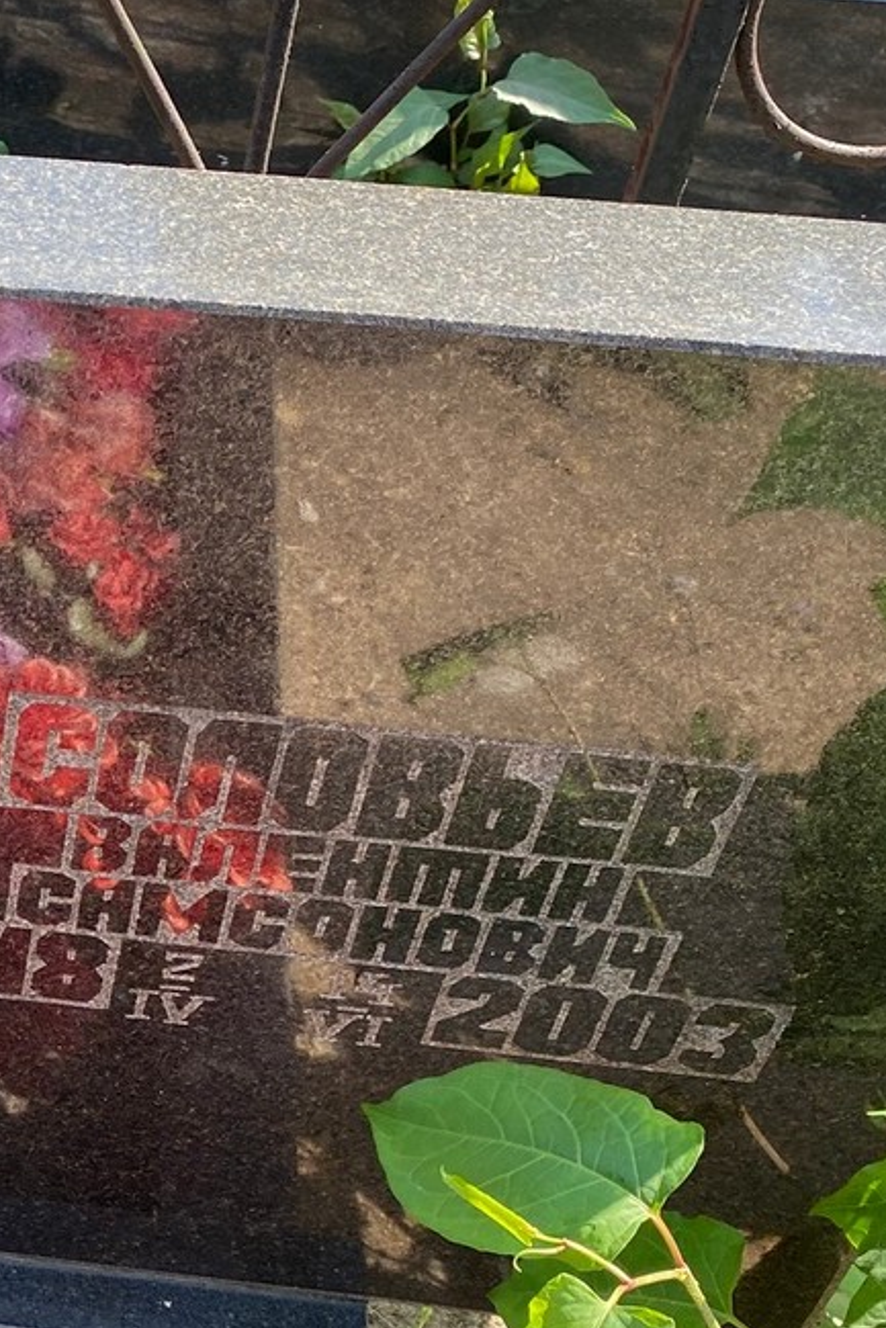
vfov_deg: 33.1
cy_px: 872
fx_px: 2214
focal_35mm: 60
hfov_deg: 20.7
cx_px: -246
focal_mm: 4.25
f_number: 1.8
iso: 32
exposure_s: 1/274
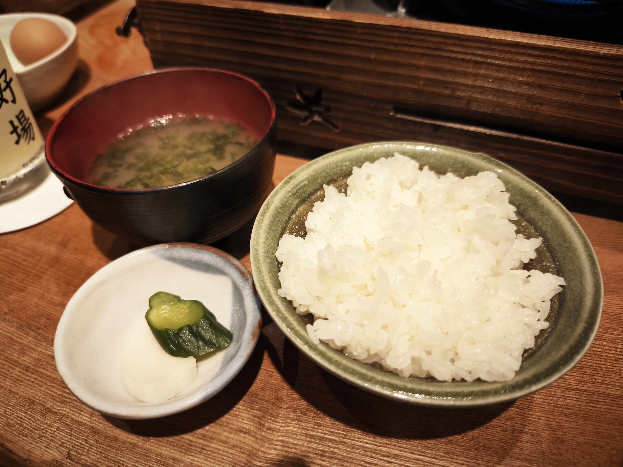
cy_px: 234
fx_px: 414
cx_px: 312
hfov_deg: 73.9
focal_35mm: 23
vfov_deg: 58.9
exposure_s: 1/99.9
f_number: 1.62
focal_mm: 6.45
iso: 250
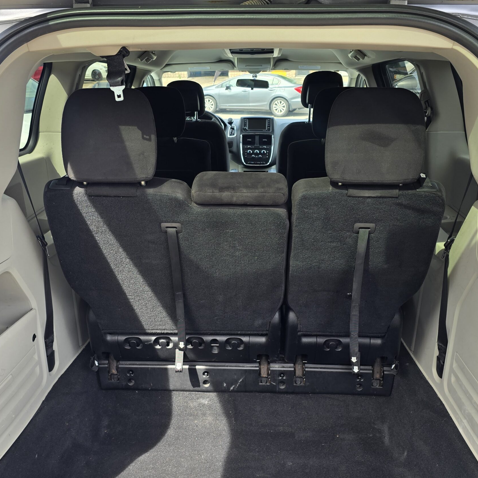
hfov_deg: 52.5
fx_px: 484
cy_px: 246
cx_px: 234
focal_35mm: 31
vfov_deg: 52.5
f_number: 1.7
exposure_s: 1/180
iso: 20
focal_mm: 6.3
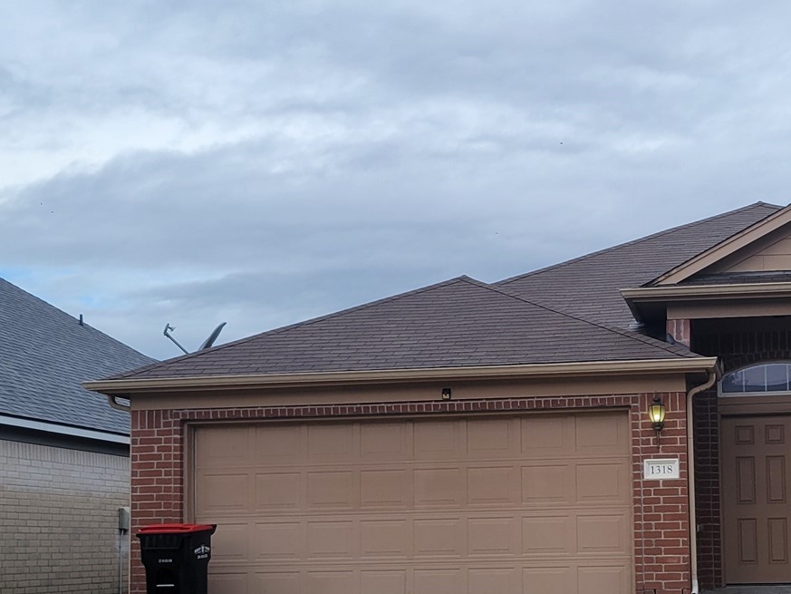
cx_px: 608
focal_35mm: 61
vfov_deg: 23.7
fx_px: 1394
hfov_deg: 31.0
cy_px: 466
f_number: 1.8
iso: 40
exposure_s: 1/864
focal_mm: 5.4
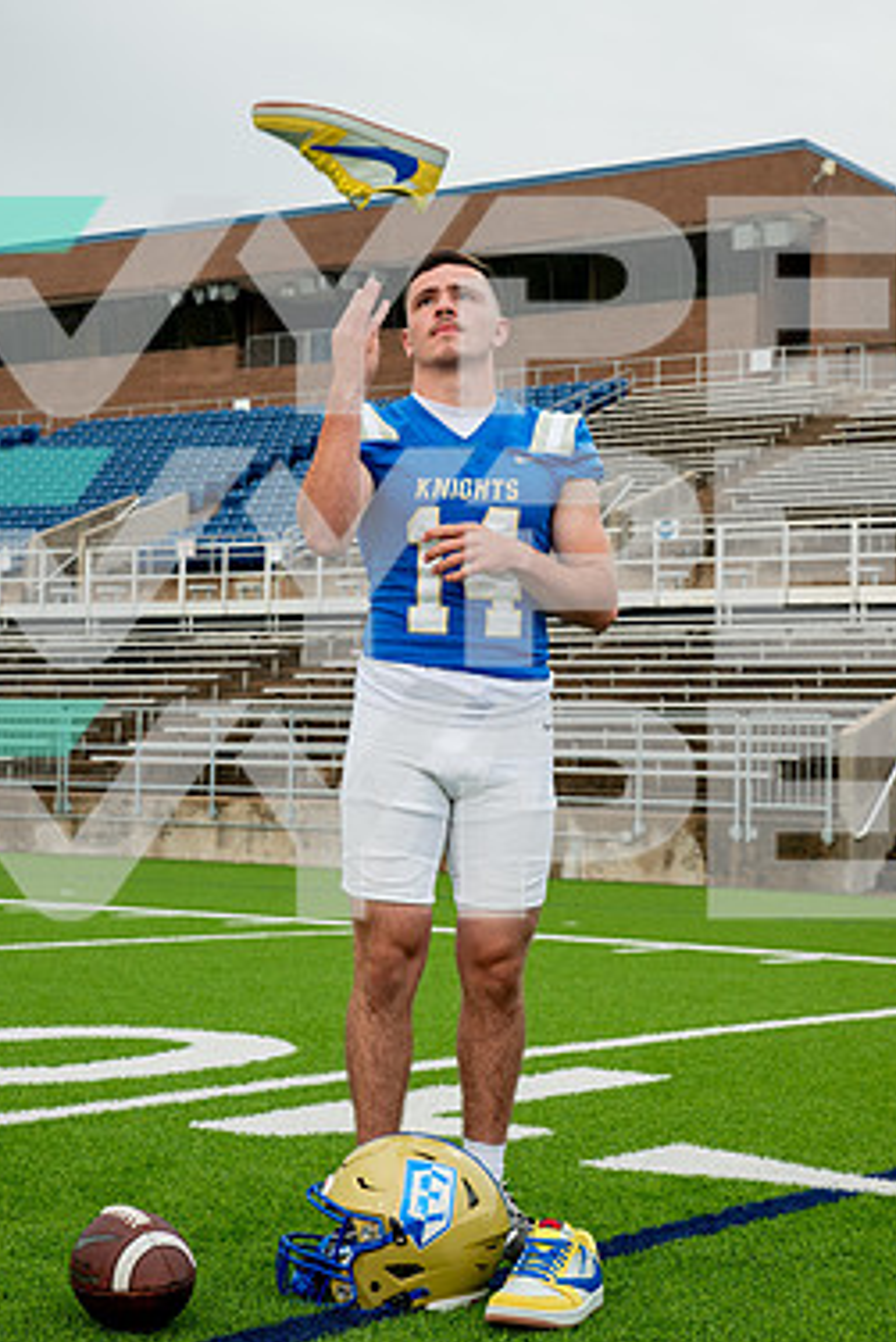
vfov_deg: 30.0
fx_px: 2499
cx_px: 425
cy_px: 560
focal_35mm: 67
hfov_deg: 20.3
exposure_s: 1/320
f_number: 7.1
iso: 200
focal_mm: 56
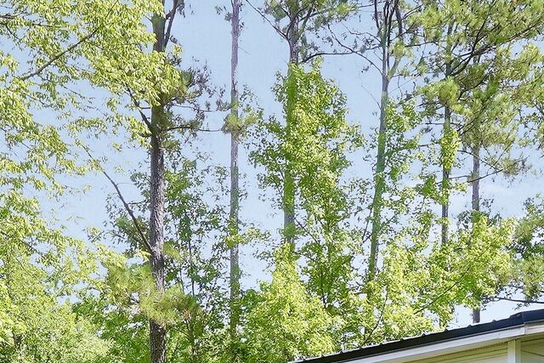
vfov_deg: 17.0
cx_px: 299
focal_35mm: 72
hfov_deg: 28.1
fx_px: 1088
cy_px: 552
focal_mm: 10
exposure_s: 1/100
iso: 100
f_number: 7.1
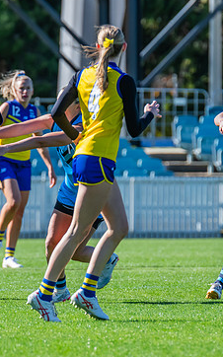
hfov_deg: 1.6
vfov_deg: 2.5
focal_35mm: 825
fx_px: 8029
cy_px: 197
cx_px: 3
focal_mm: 420
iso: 800
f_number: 7.1
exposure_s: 1/1250
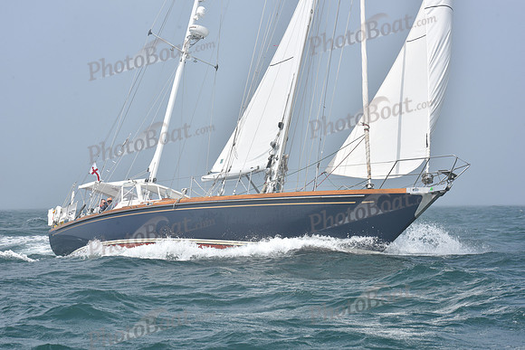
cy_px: 175
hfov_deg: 23.6
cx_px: 262
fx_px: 1254
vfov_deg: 15.9
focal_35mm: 86
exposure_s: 1/800
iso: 320
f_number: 11
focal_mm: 86
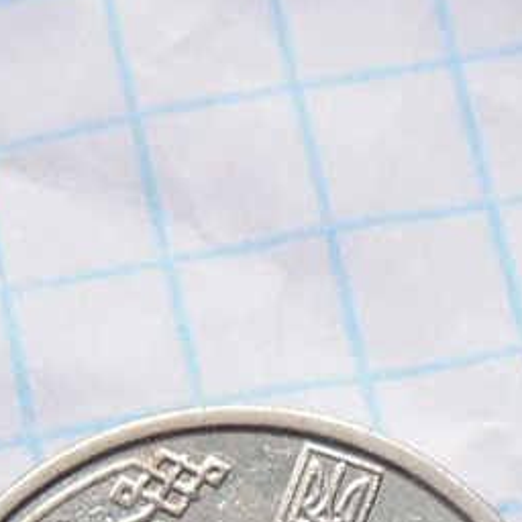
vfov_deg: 9.4
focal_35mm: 171
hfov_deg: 10.2
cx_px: 336
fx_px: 2917
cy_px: 1140
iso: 180
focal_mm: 5.6
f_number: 3.6
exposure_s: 1/30
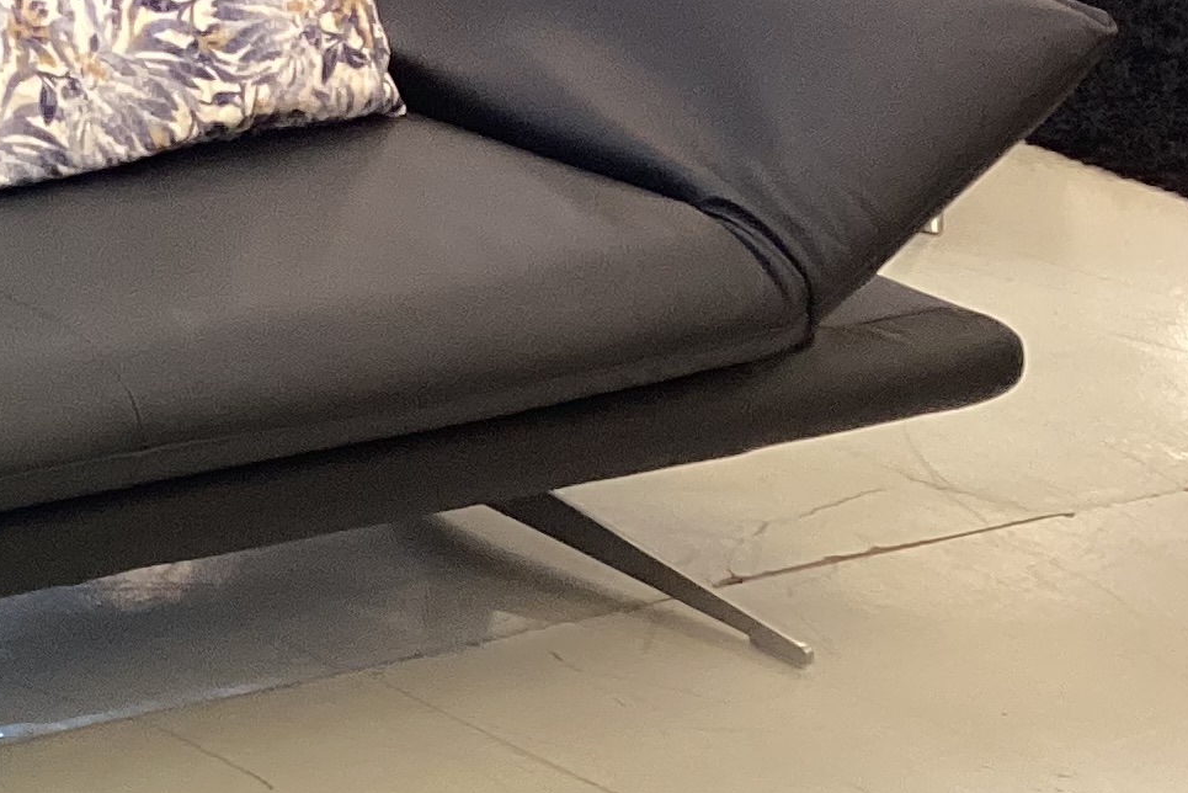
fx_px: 3598
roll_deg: -2.2
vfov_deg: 12.5
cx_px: -794
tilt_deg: -26.0
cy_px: 590
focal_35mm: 109
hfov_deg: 16.4
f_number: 2.4
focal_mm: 3.3
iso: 160
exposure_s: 1/60
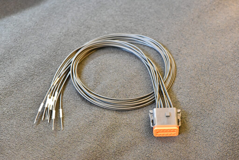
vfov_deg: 13.1
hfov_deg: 19.4
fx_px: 697
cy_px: 80
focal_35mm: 105
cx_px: 120
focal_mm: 105
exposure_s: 1/40
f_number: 9
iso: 12800
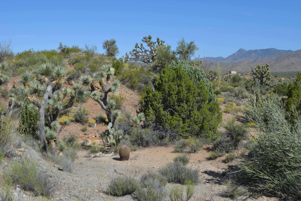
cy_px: 100
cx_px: 150
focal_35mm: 36
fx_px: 301
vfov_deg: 36.9
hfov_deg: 53.1
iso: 400
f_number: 6.3
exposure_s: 1/1600
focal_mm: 24
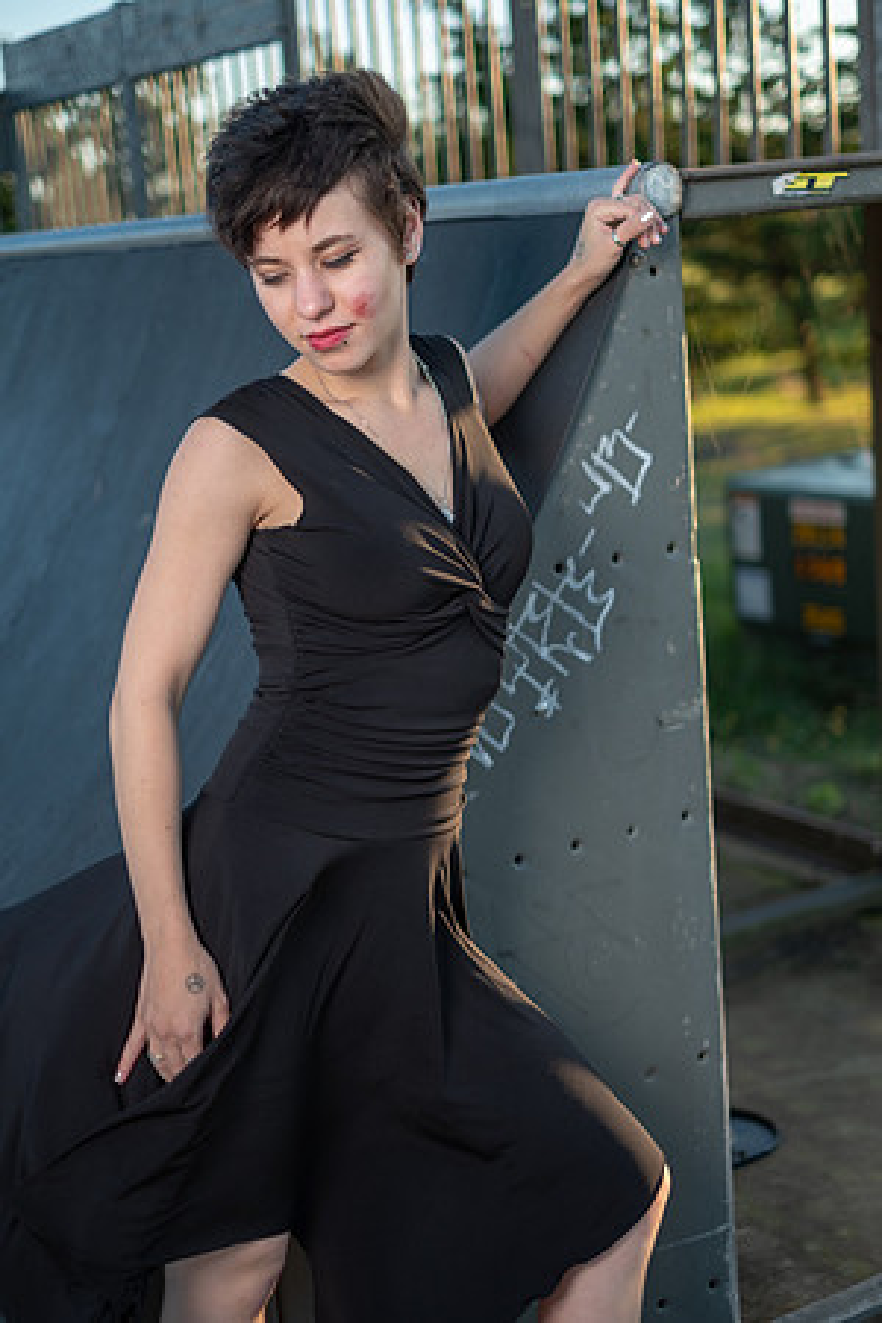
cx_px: 441
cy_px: 662
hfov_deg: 25.5
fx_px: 1948
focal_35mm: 53
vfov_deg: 37.5
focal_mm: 35
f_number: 1.4
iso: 200
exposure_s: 1/2000
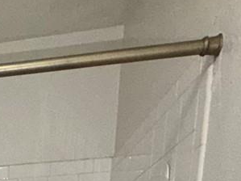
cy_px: 398
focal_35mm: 75
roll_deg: +1.1
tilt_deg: -10.3
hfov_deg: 20.8
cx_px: -152
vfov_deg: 14.7
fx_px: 522
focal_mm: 2.22
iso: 125
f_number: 2.2
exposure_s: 1/60
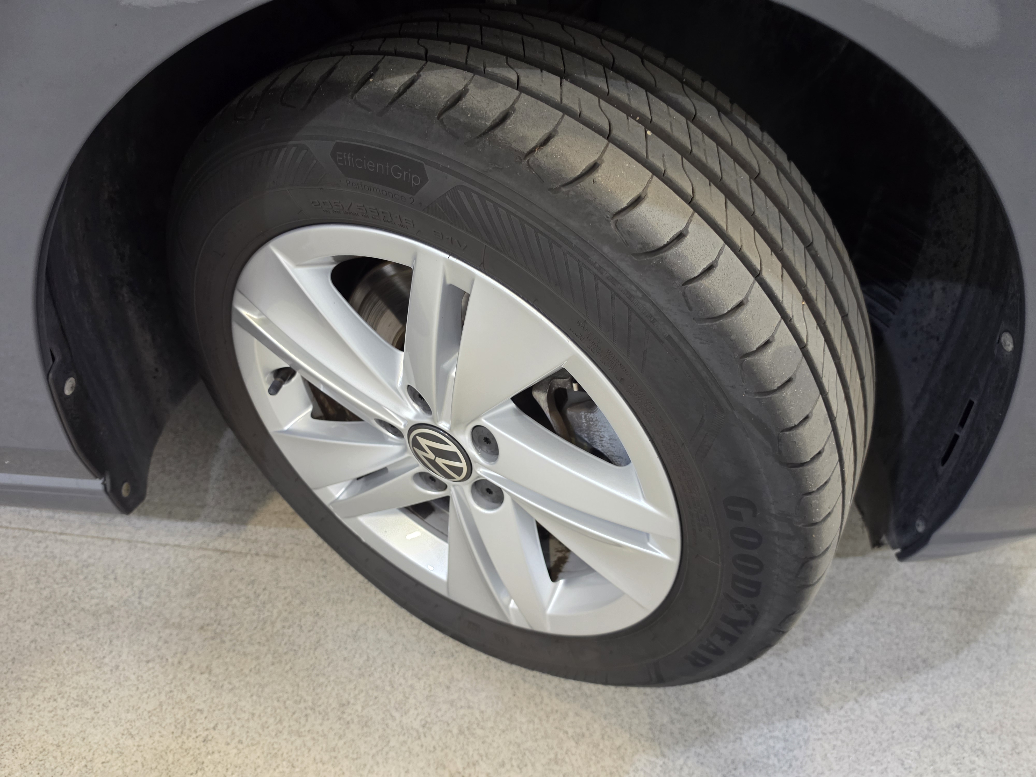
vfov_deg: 58.9
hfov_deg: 73.9
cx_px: 518
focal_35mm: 23
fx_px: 688
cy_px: 388
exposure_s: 1/100
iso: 400
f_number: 1.4
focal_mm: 6.5
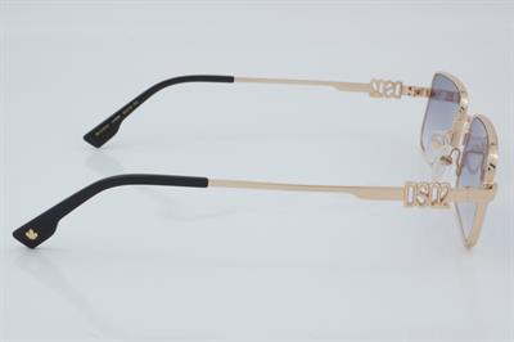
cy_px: 171
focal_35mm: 75
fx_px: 1070
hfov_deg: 27.0
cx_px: 257
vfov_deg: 18.2
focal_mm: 50
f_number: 32
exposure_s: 1/4
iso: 100
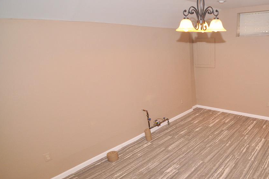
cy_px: 130
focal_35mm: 23
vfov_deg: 53.0
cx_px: 204
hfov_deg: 70.7
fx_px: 172
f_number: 6.3
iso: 640
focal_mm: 10
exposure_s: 1/60
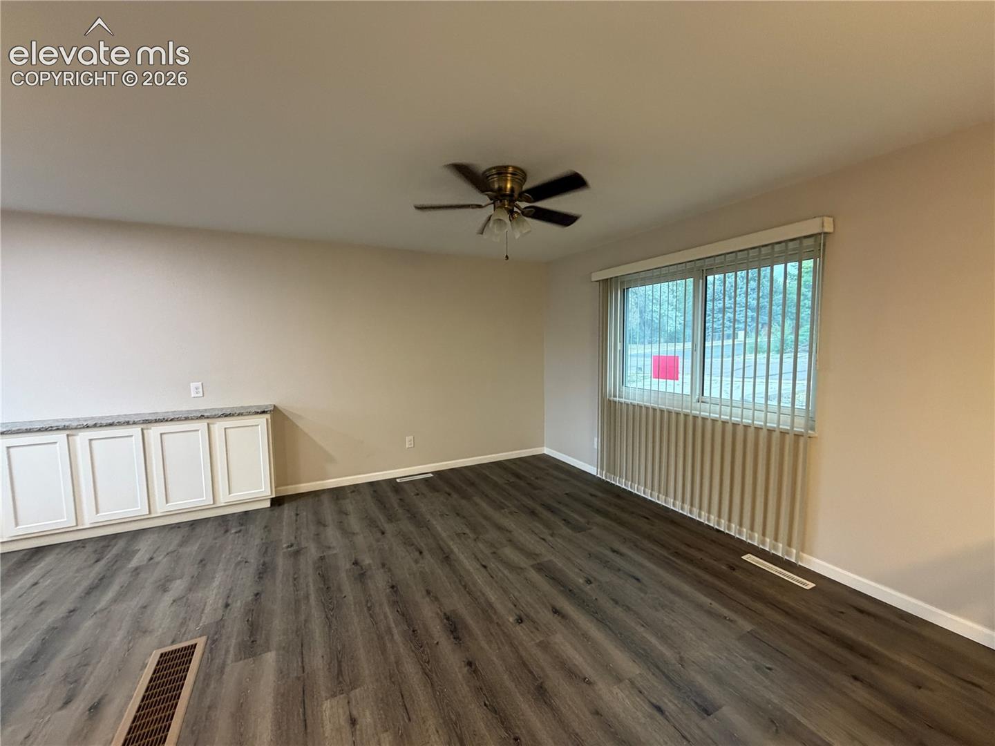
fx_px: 402
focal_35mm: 14
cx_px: 498
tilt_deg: -3.6
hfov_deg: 102.1
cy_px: 373
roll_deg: +0.4
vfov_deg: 85.7
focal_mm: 2.22
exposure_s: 1/60
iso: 320
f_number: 2.2
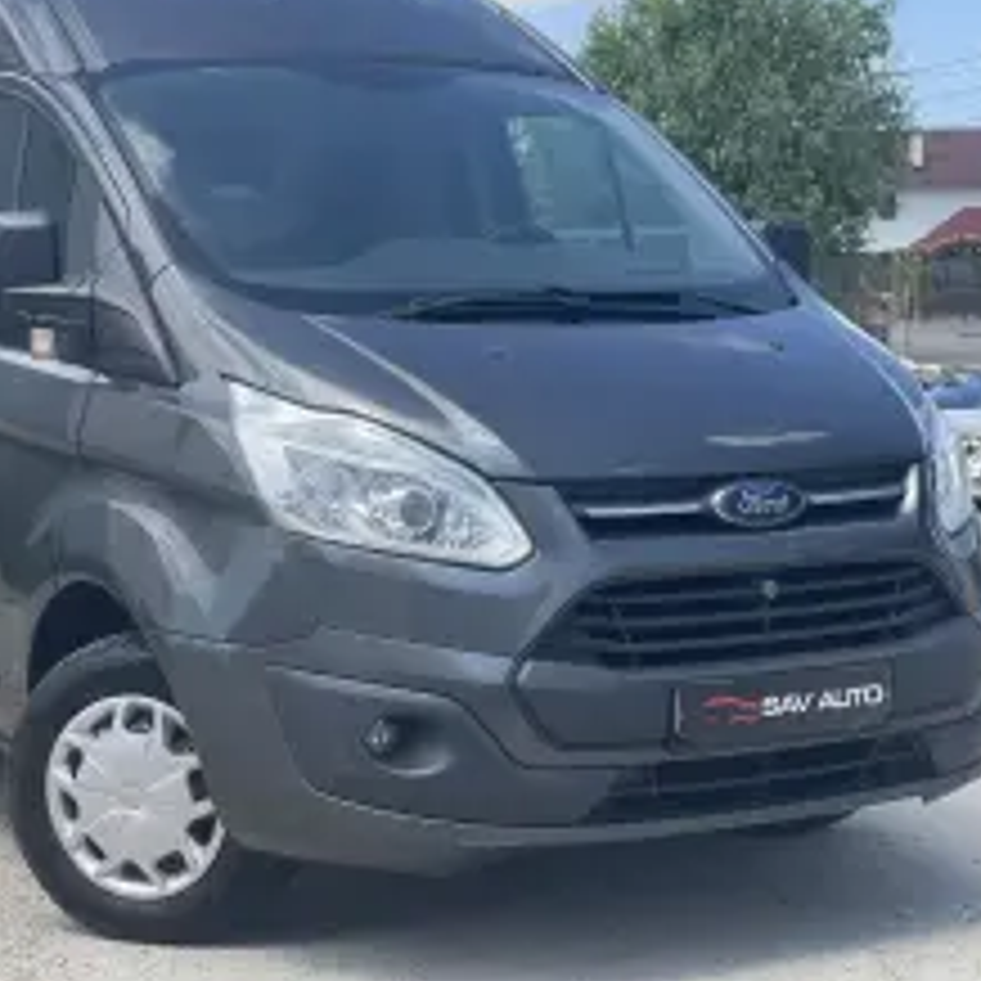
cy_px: 432
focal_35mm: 76
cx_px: 302
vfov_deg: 22.8
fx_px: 2437
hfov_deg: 22.6
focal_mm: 6
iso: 32
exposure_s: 1/727
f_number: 2
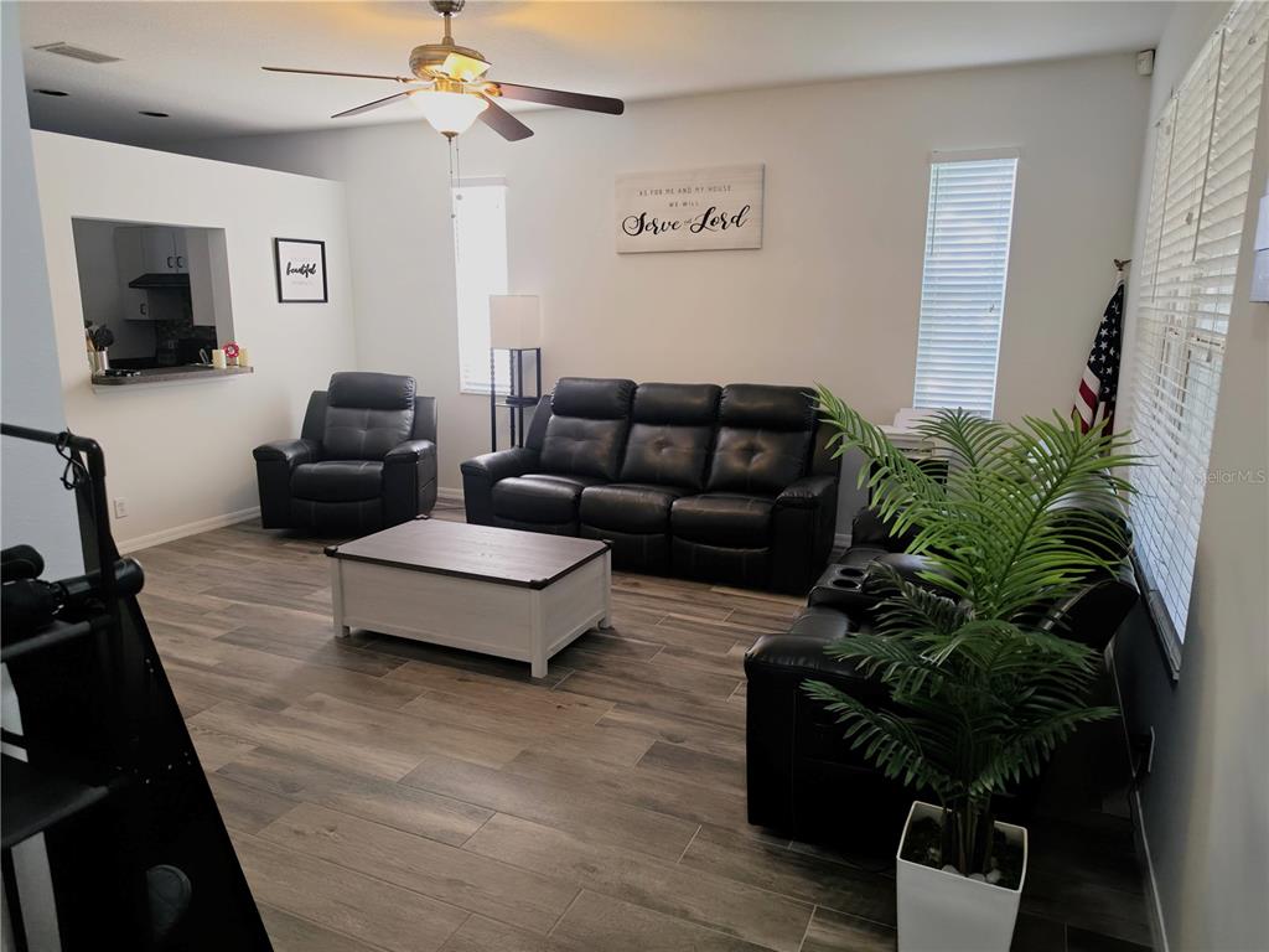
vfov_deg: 58.9
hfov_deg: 73.9
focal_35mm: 23
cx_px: 634
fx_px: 843
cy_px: 476
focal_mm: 6.5
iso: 125
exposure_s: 1/120
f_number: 1.4
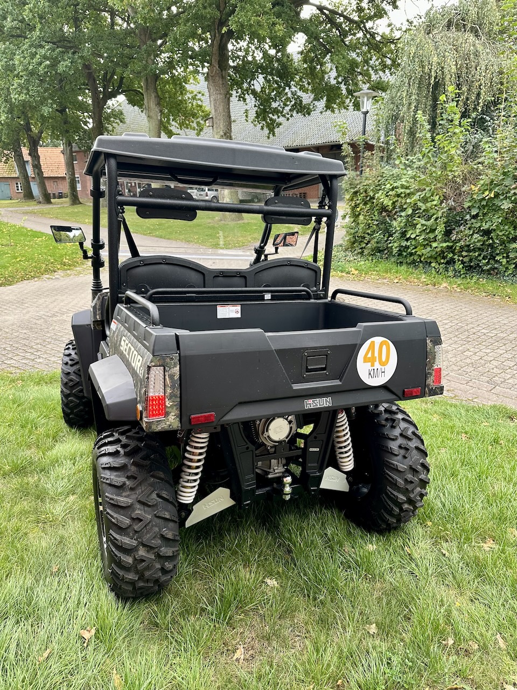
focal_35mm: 24
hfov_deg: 56.8
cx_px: 258
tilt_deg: -16.7
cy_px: 345
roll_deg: +1.2
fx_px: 478
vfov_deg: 71.6
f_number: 1.78
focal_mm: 6.86
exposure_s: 1/121
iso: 125
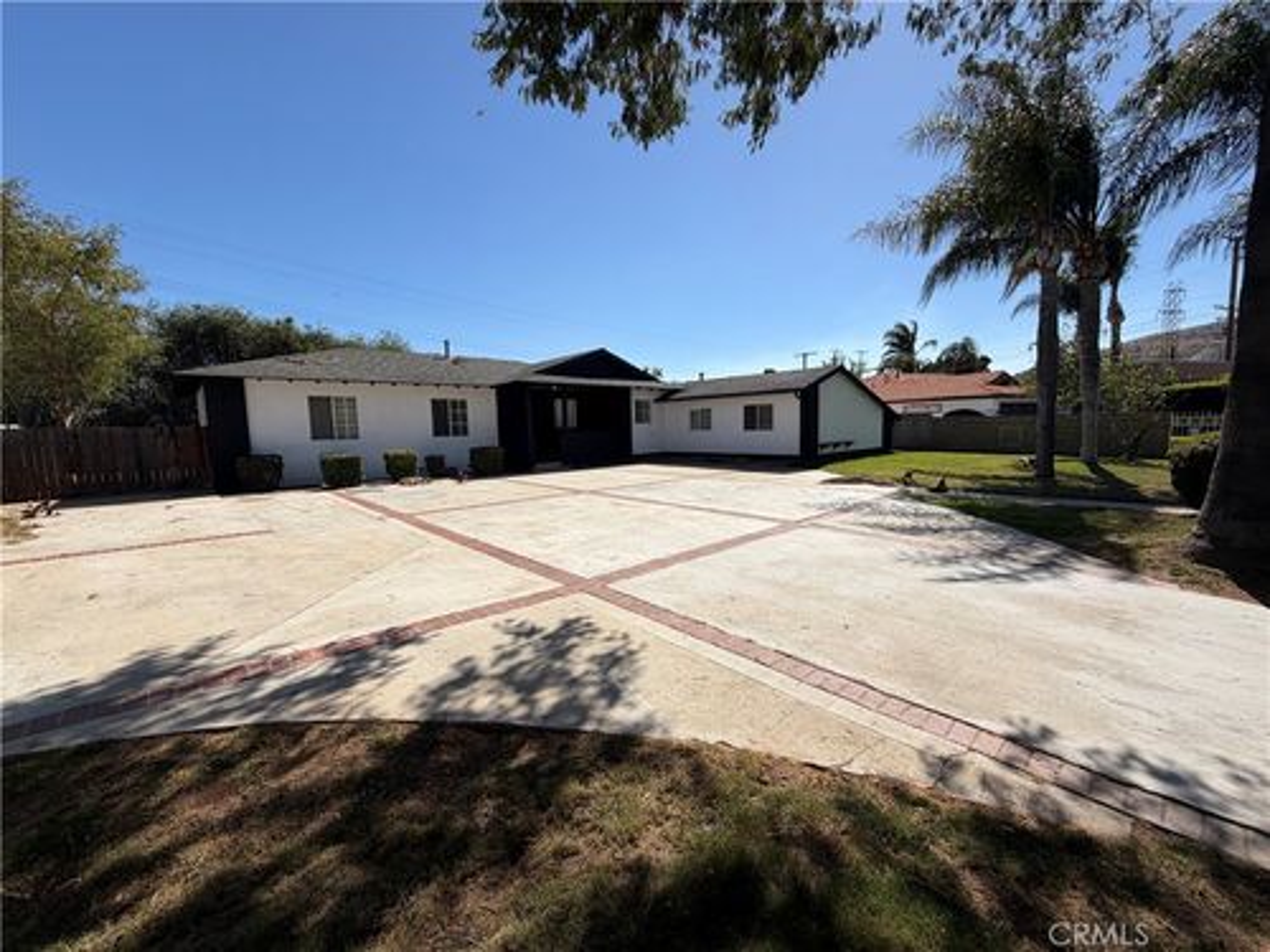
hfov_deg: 102.1
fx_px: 514
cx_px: 635
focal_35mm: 14
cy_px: 476
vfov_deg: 85.7
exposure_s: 1/1145
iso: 20
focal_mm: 2.22
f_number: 2.2
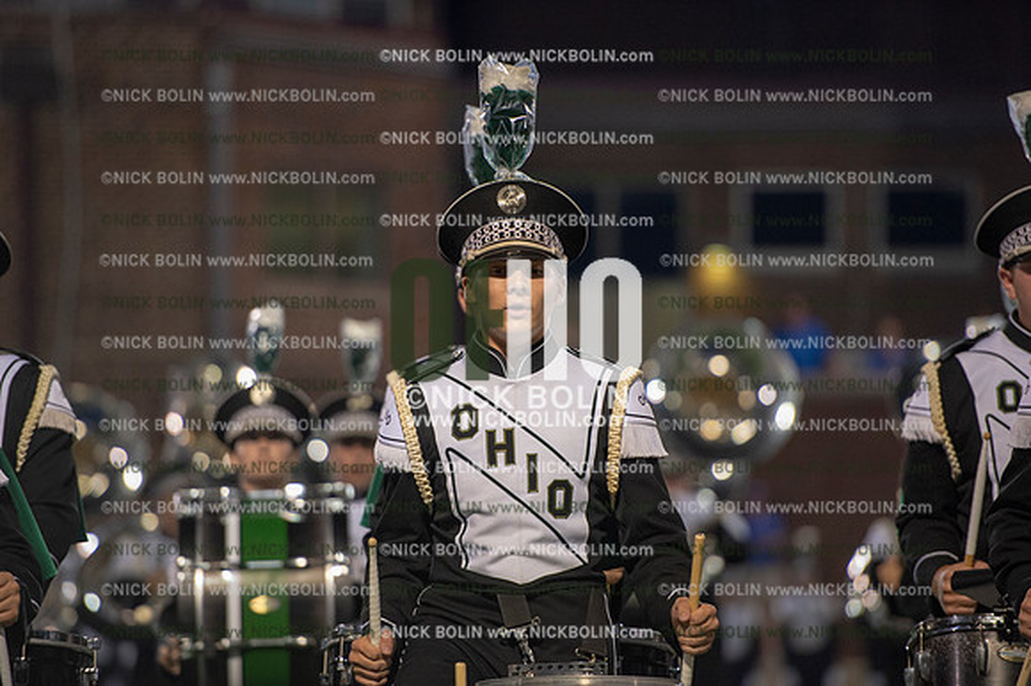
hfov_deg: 10.3
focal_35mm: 200
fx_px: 5724
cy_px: 343
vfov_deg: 6.9
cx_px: 516
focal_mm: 200
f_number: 2.8
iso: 4000
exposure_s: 1/500
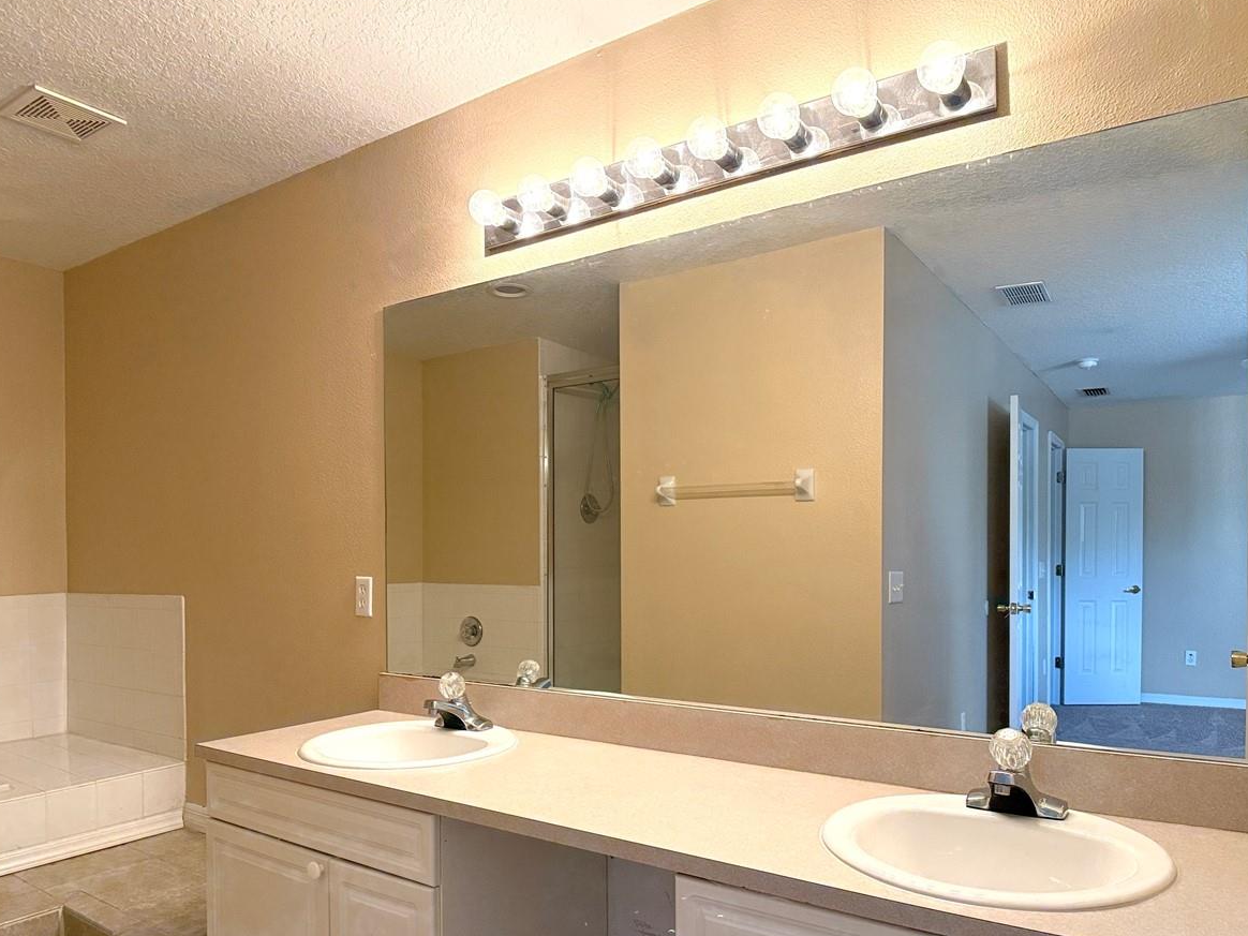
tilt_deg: -0.6
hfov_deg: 55.3
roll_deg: +0.1
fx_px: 1190
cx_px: 603
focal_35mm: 33
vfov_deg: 42.8
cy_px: 559
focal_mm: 6.76
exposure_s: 1/120
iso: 320
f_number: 1.78
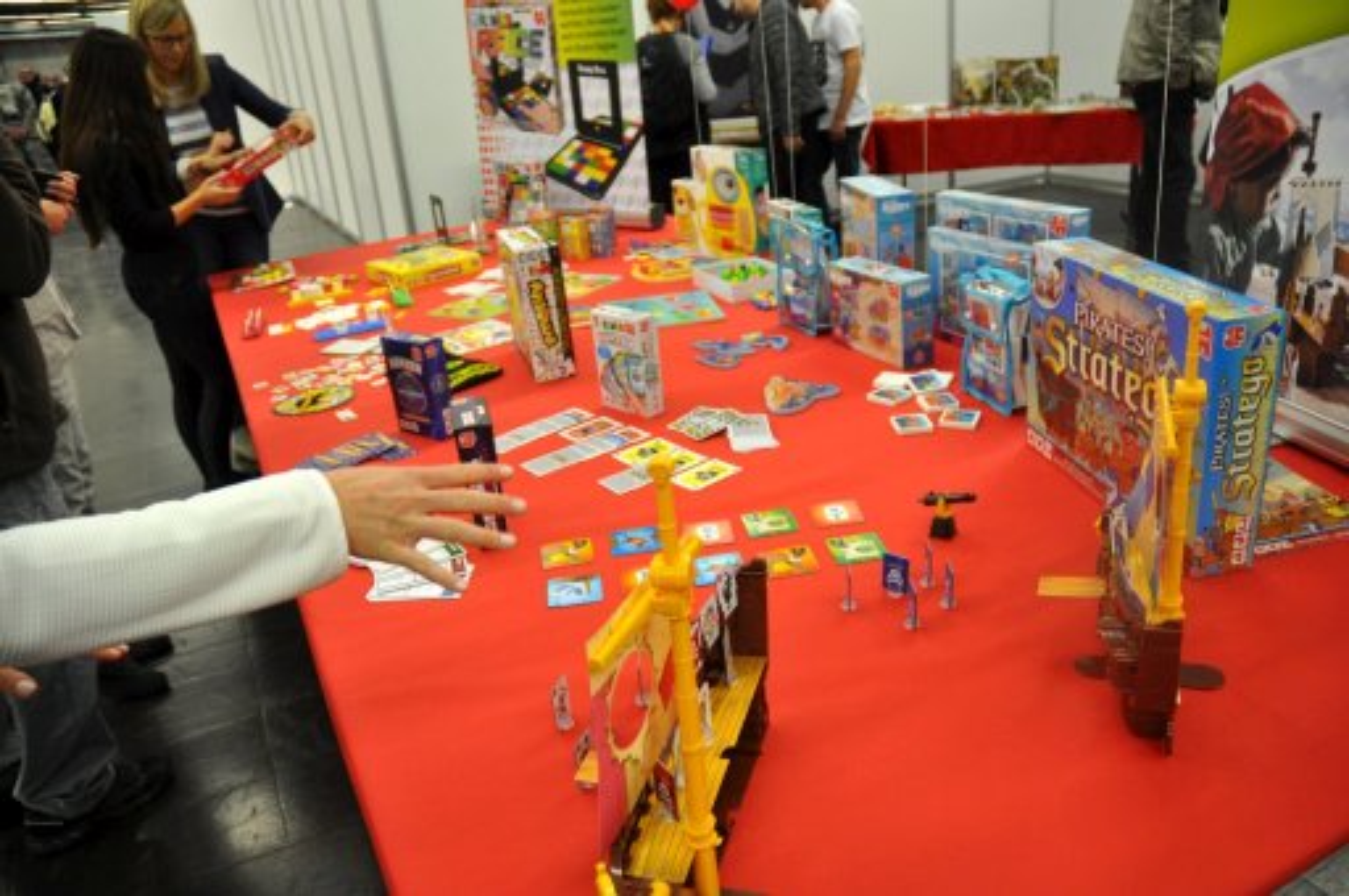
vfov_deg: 47.8
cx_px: 674
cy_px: 448
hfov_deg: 67.4
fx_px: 1010
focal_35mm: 27
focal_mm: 18
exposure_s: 1/50
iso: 800
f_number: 3.5
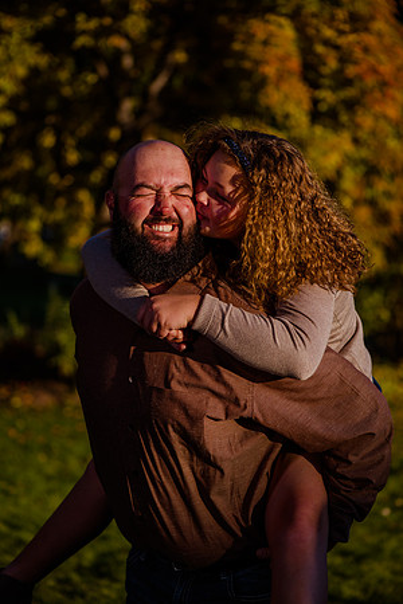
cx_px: 202
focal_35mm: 105
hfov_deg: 13.0
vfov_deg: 19.5
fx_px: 1763
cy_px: 302
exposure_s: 1/800
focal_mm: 105
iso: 100
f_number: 4.5
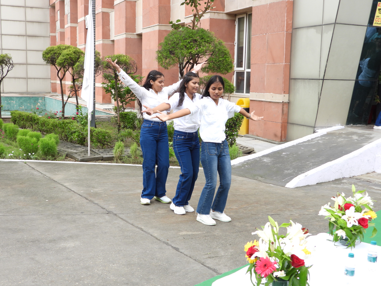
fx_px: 484
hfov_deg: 42.9
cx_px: 190
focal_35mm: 44
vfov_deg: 32.9
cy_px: 143
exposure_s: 1/250
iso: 100
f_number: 3.2
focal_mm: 7.9
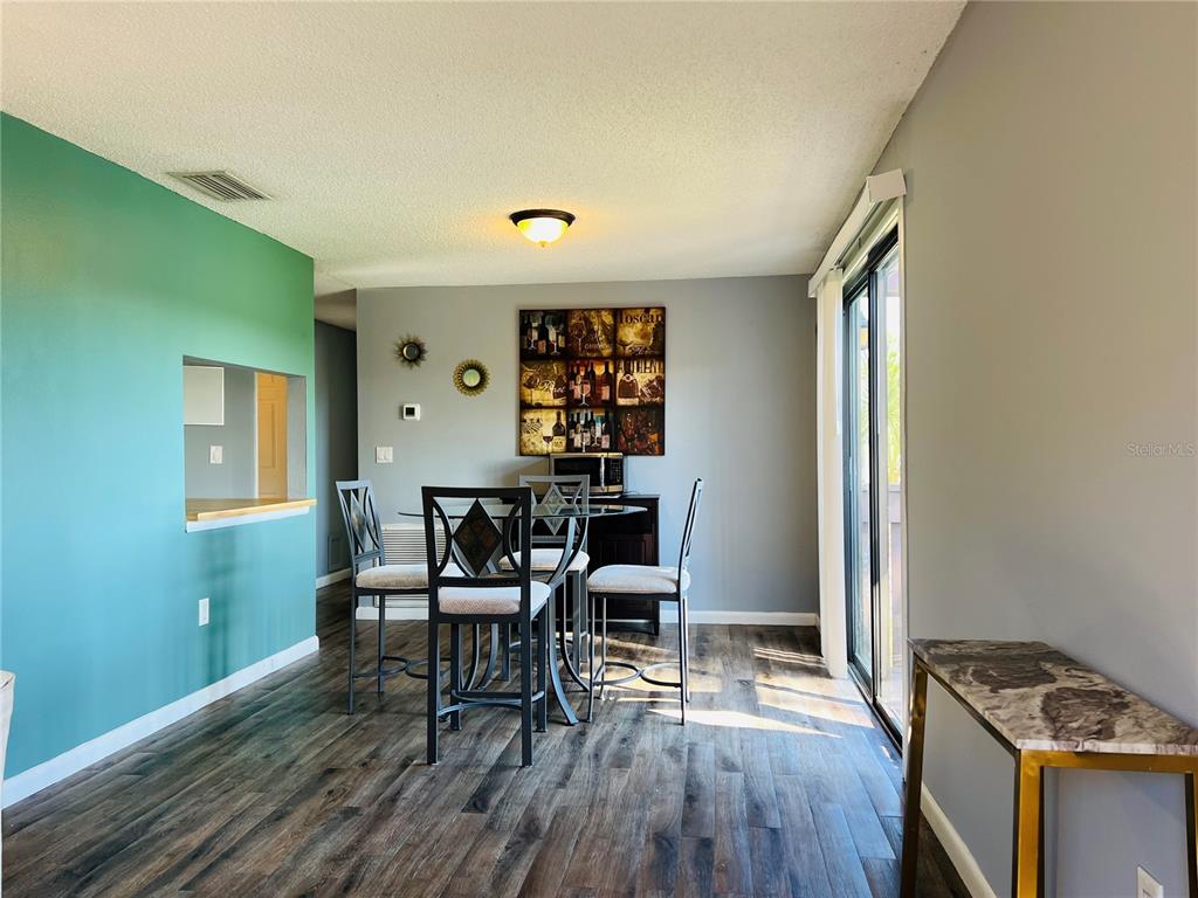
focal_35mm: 26
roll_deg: +0.0
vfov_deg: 53.1
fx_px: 900
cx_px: 599
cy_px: 449
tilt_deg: -1.0
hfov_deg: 67.3
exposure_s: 1/120
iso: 80
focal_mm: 5.7
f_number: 1.5
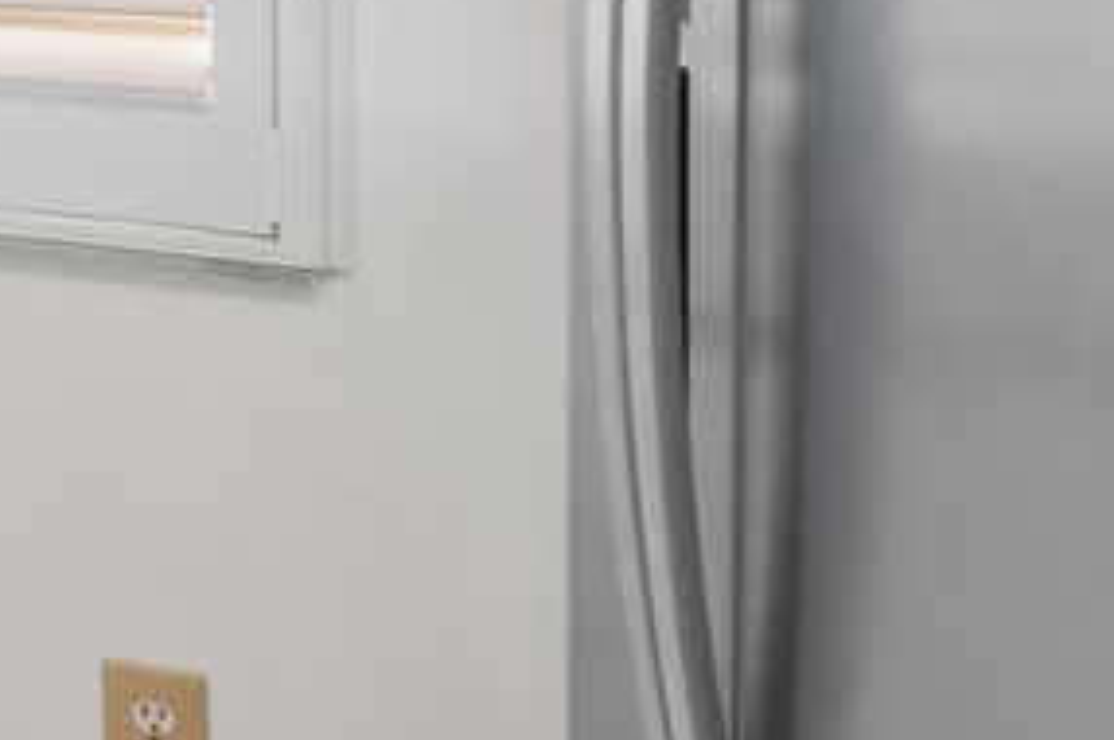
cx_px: -966
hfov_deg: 21.0
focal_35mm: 57
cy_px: -241
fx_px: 1762
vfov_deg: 21.3
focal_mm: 10
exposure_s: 1
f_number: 8
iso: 200
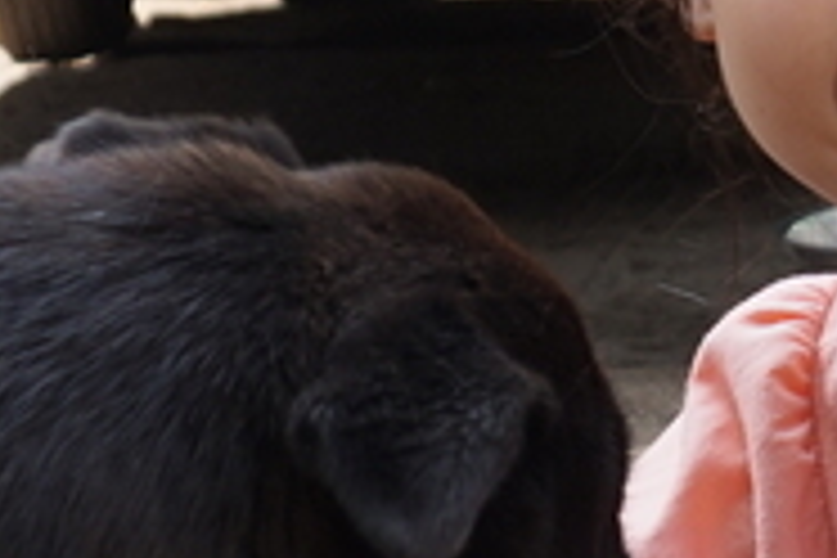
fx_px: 3603
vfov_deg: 8.6
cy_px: 837
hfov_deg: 13.2
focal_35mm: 155
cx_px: 680
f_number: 4.5
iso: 100
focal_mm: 16
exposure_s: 1/160
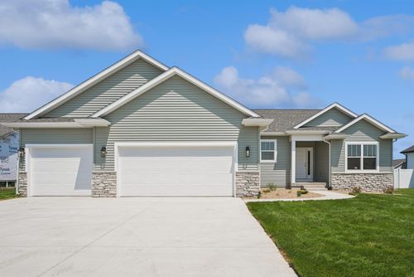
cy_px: 138
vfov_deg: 59.6
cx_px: 207
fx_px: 242
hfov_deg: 81.2
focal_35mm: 21
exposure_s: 1/1600
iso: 400
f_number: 9
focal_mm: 21
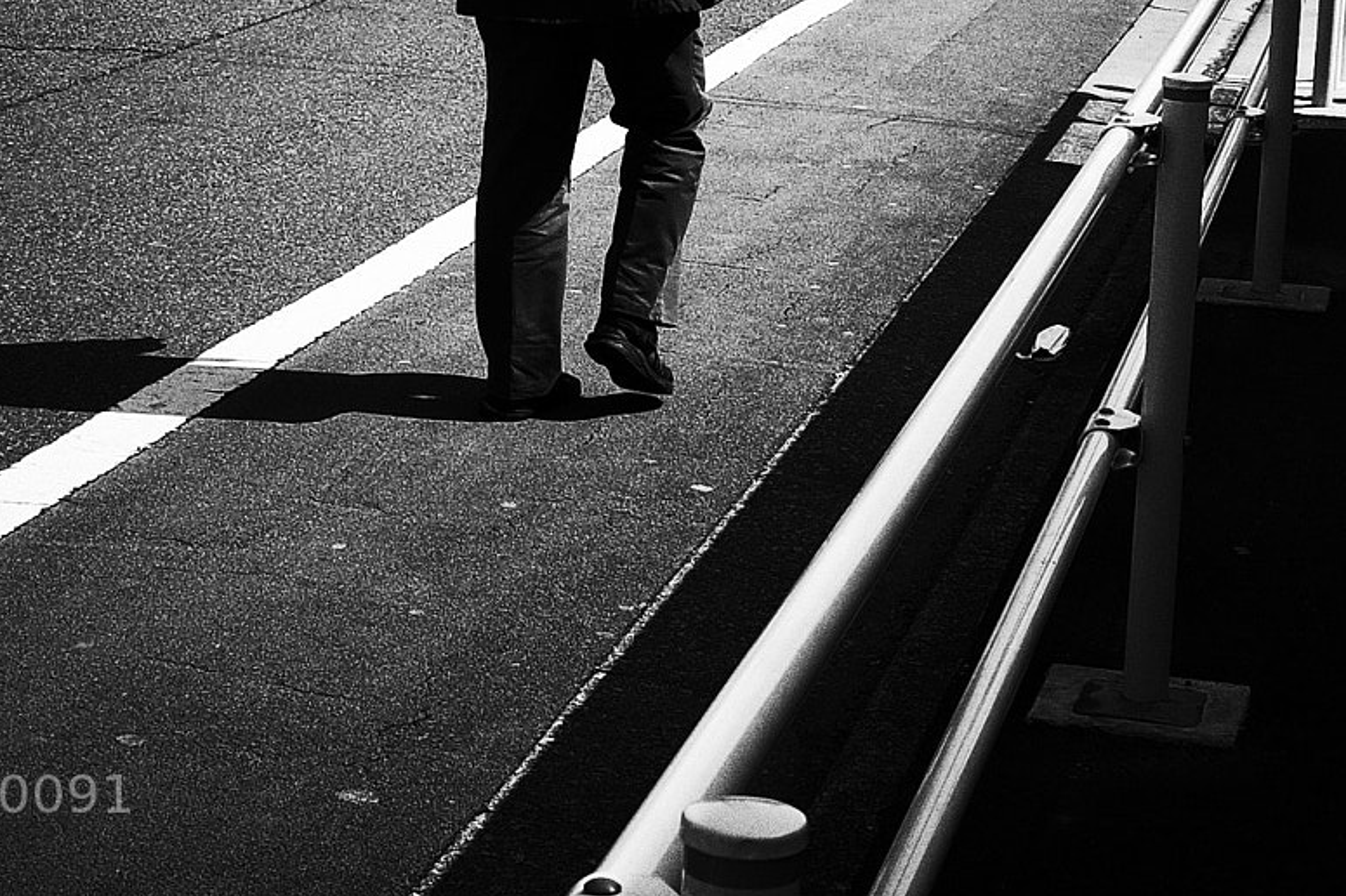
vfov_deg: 13.9
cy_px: 7
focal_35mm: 97
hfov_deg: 21.0
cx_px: 613
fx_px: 3625
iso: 100
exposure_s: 1/500
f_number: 5.6
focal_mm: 18.3
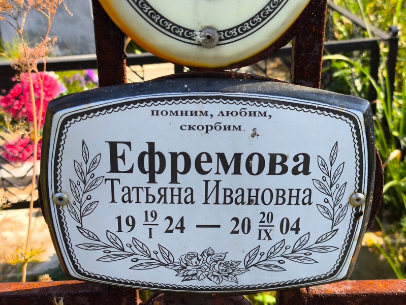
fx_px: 587
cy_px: 152
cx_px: 203
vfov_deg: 29.1
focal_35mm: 50
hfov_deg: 38.2
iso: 50
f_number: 1.7
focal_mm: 4.71
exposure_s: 1/444
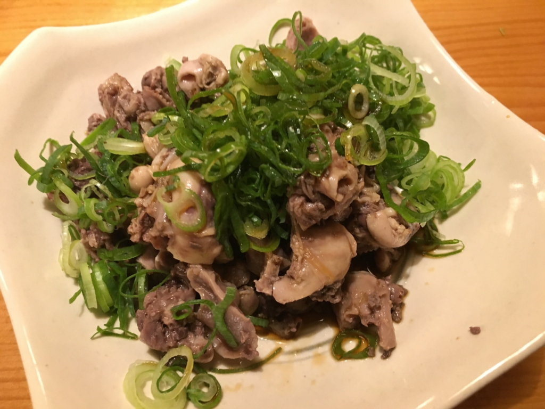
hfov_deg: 61.7
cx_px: 272
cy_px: 204
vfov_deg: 48.2
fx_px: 457
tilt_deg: -62.9
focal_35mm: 29
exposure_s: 1/20
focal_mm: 4.15
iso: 200
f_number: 2.2
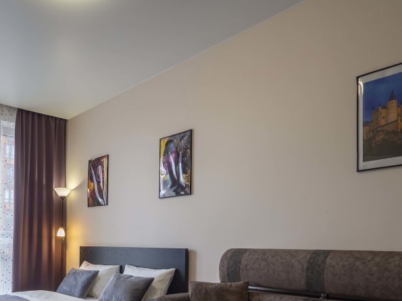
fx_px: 360
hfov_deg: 55.7
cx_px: 103
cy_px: 245
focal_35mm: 31
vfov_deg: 43.1
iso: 200
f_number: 4.5
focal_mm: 9
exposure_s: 1/25
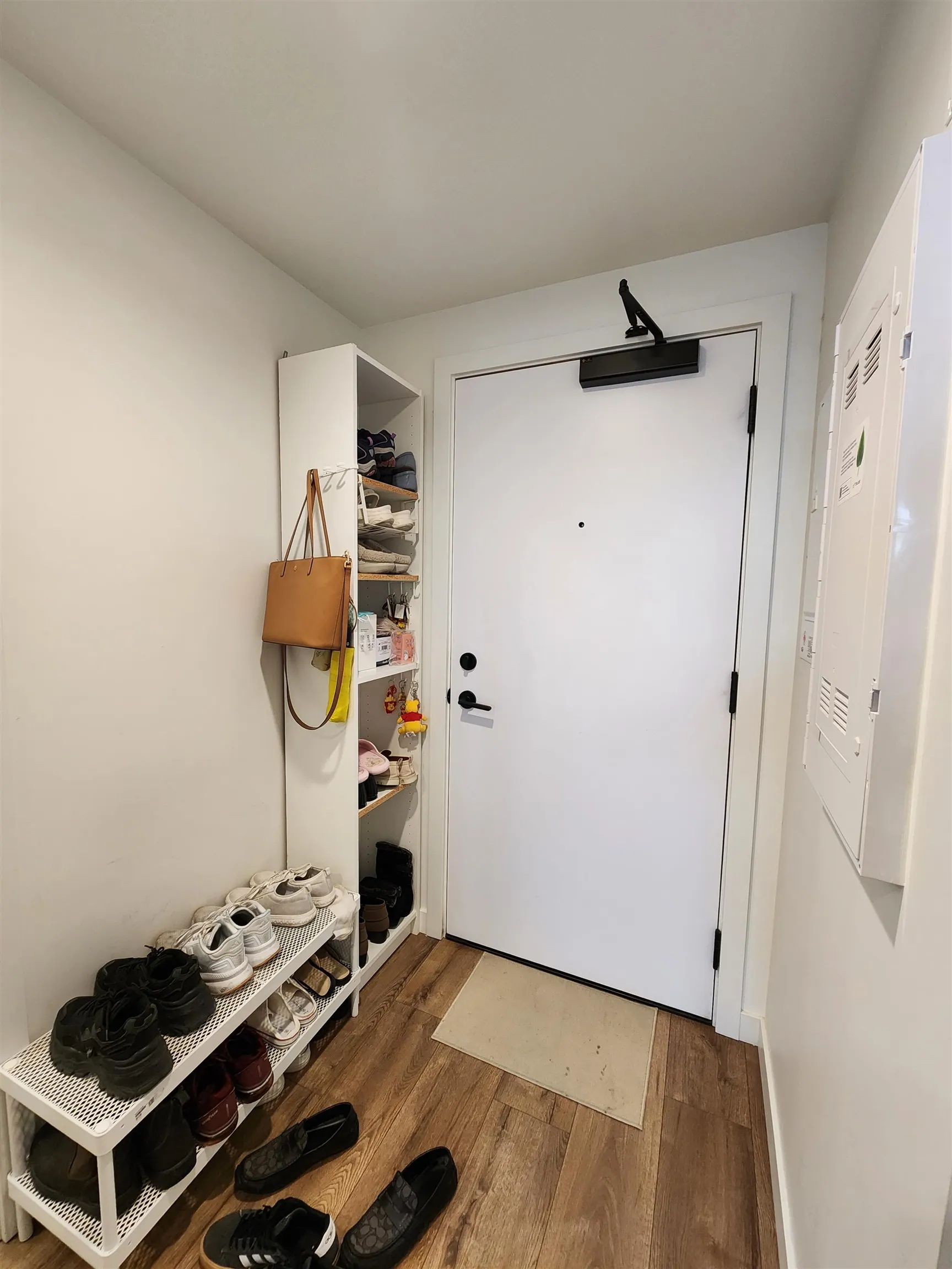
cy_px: 634
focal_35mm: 13
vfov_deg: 106.2
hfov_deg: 89.9
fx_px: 477
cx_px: 476
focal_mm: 2.2
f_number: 2.2
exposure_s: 1/60
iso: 320
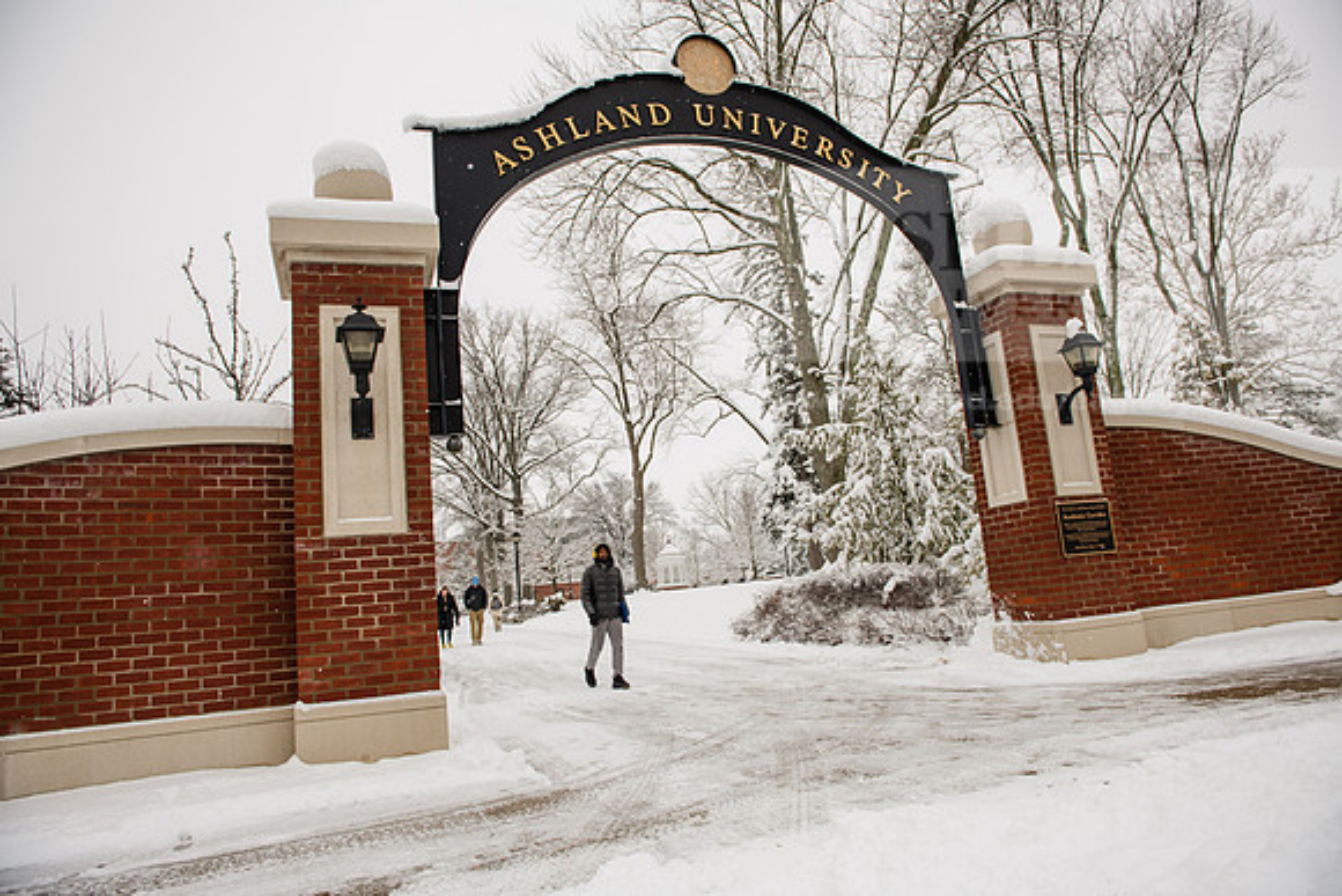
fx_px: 895
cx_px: 671
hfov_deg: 73.7
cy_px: 448
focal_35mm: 24
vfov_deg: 53.2
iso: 125
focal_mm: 24
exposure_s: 1/500
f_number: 4
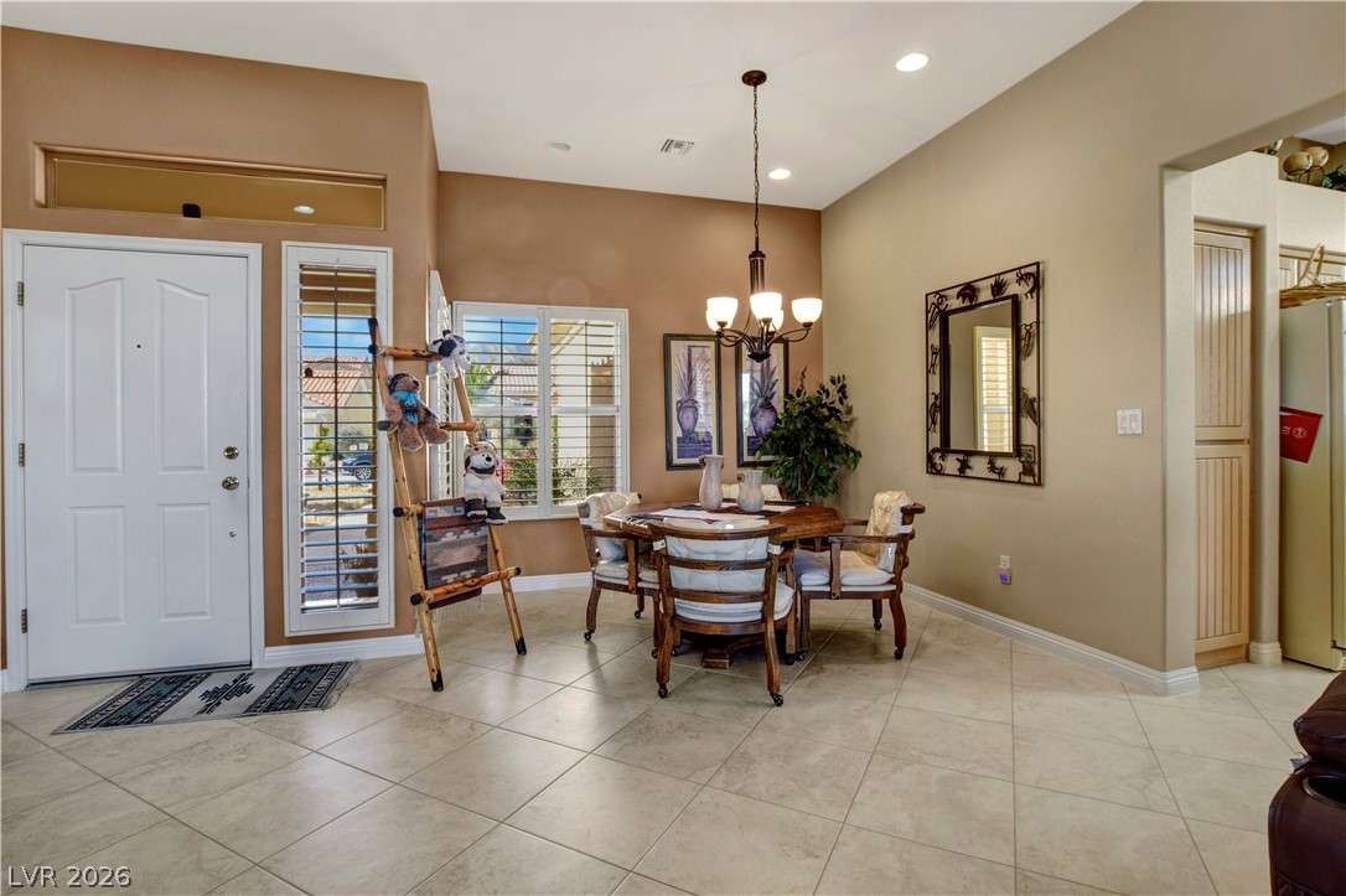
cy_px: 448
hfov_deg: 100.4
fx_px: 561
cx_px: 673
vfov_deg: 77.3
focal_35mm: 15
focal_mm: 10
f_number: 8
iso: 400
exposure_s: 1/20
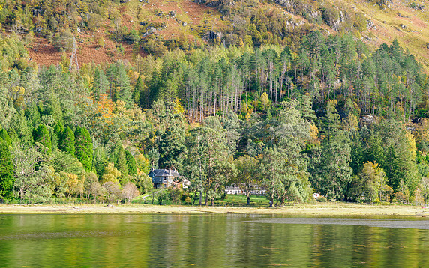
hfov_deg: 24.1
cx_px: 217
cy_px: 147
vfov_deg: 15.2
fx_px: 1006
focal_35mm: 86
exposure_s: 1/160
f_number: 5.6
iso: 400
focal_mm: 40
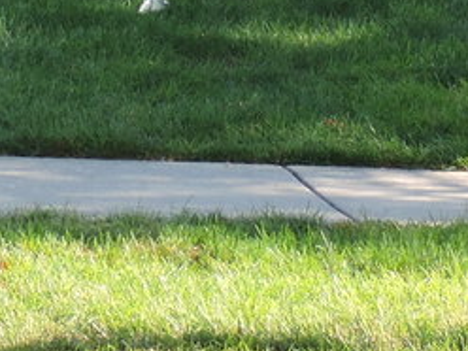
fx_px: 5503
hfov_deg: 4.8
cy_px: -425
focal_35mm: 407
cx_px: -408
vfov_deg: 3.6
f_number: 3.9
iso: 100
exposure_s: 1/160
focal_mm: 12.5
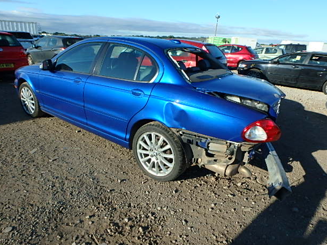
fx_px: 208
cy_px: 120
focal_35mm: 22
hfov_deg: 76.4
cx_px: 157
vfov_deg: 61.1
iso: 125
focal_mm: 3.7
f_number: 3.5
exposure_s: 1/800
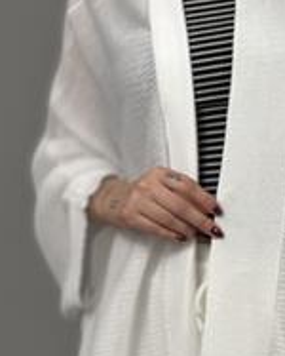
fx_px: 1747
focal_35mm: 166
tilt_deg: -27.3
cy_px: 287
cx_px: 253
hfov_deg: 9.3
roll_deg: +3.3
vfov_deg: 11.6
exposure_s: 1/100
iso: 100
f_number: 2.8
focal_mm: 9
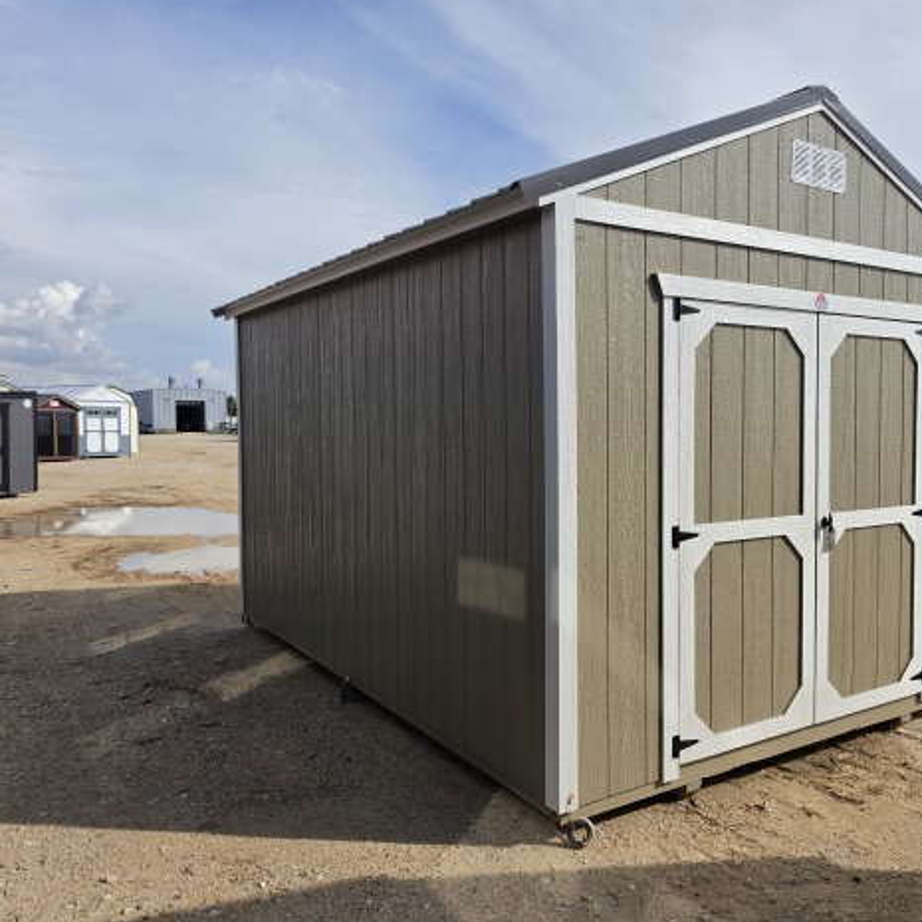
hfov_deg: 56.0
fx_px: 844
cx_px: 619
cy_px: 468
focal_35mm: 28
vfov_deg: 57.3
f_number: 1.4
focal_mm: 6.5
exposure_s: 1/6806
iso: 64
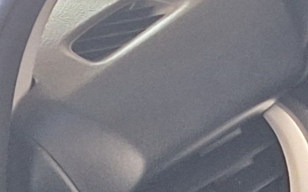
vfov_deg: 6.8
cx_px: 943
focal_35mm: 190
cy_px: 279
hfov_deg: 8.9
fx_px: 1594
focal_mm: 5.54
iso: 250
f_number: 1.8
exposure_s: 1/40
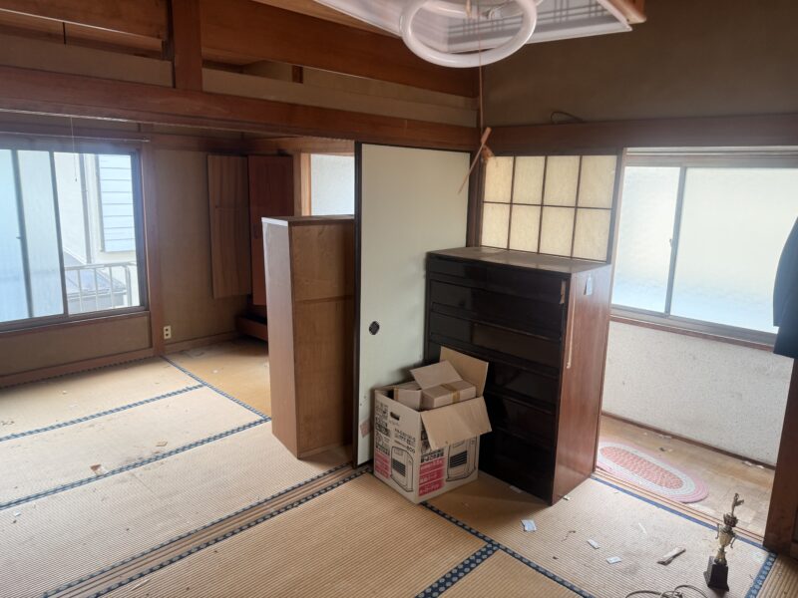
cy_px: 299
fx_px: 553
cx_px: 399
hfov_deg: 71.6
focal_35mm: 24
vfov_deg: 56.8
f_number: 1.78
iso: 100
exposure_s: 1/121
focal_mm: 6.76
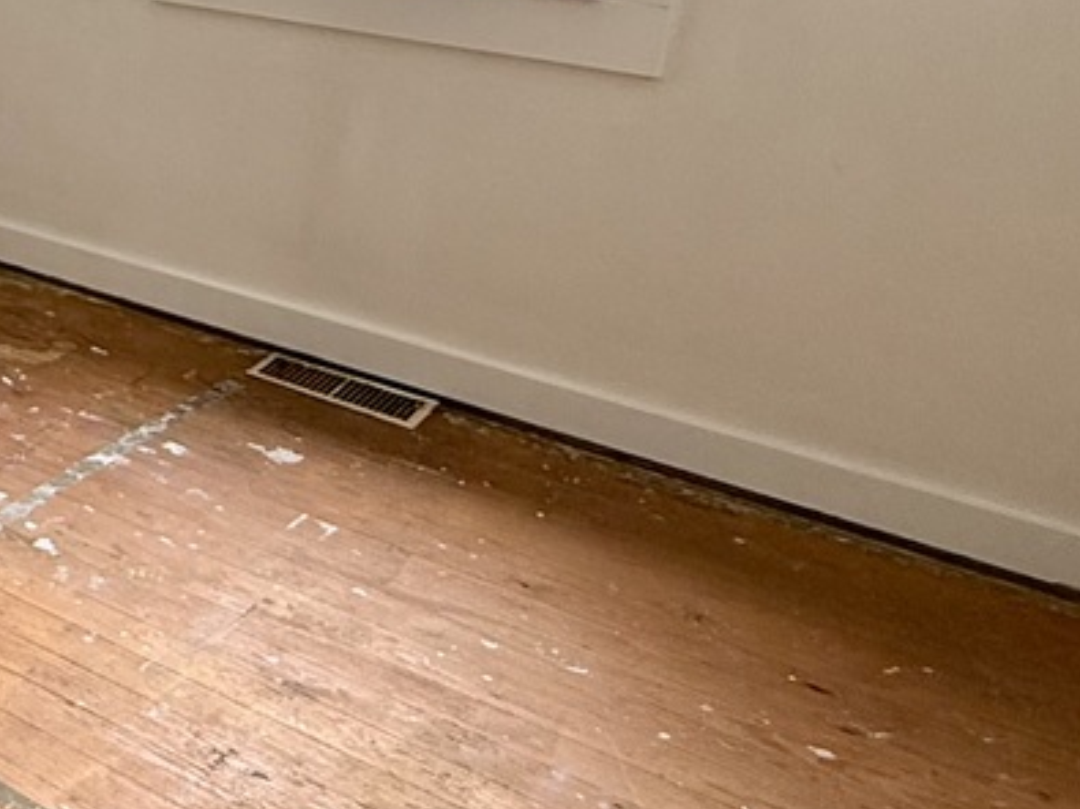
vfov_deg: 27.8
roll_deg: -1.2
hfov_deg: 30.0
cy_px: 128
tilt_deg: -15.2
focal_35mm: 51
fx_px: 1591
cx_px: -317
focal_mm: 2.22
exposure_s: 1/99
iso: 125
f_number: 2.2
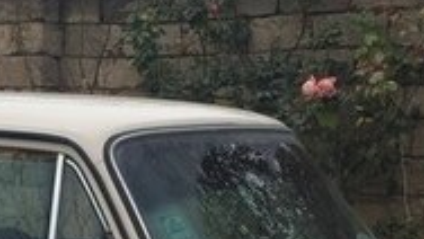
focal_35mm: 111
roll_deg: -0.3
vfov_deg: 10.4
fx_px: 1249
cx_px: 45
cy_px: 396
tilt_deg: -12.3
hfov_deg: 18.9
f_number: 2.2
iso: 32
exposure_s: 1/350
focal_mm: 4.15
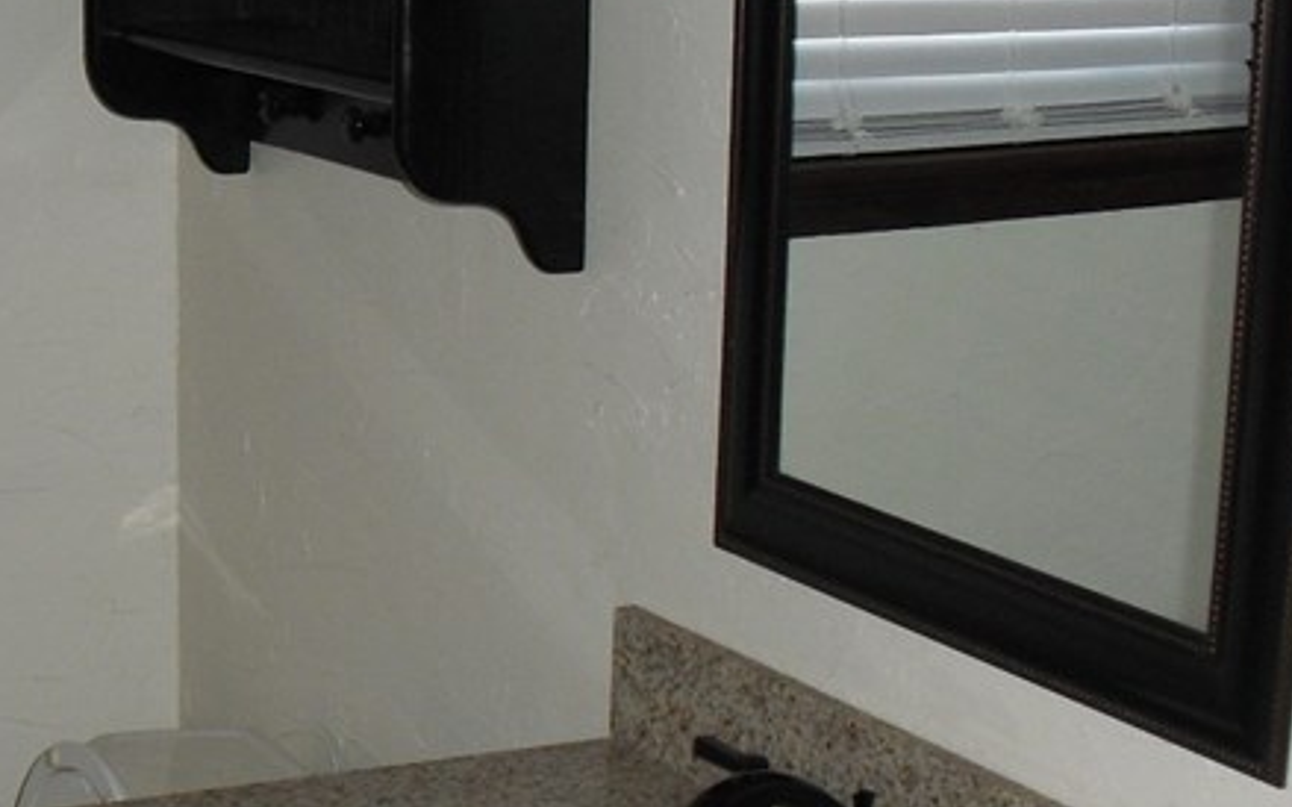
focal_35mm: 89
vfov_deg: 14.6
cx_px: 109
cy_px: 574
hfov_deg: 22.7
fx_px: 3133
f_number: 3.1
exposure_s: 1/60
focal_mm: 6.3
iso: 200
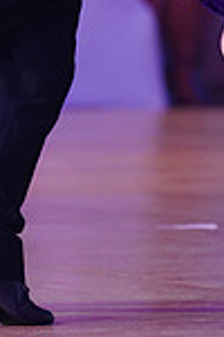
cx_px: 292
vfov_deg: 2.7
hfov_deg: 1.8
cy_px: -110
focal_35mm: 775
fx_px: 7233
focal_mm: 200
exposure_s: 1/320
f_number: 2.8
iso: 1600
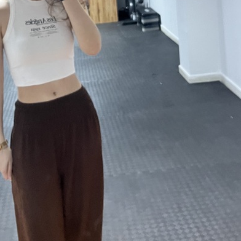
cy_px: -21
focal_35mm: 54
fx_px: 425
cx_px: 61
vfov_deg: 28.8
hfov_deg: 31.1
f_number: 1.6
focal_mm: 5.1
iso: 500
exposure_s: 1/33
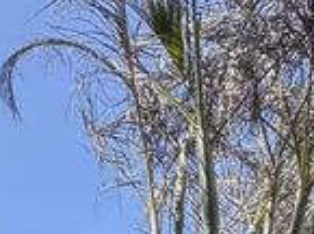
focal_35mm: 62
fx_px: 561
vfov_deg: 16.0
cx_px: -236
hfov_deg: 21.6
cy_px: 514
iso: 40
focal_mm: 2.22
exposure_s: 1/208
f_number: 2.2
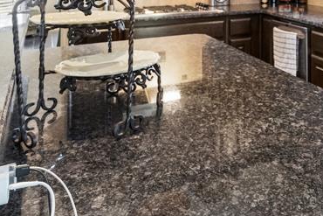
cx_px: 334
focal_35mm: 47
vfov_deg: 26.4
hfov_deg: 36.9
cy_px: -24
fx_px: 422
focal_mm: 17
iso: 4000
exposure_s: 1/15
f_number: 8
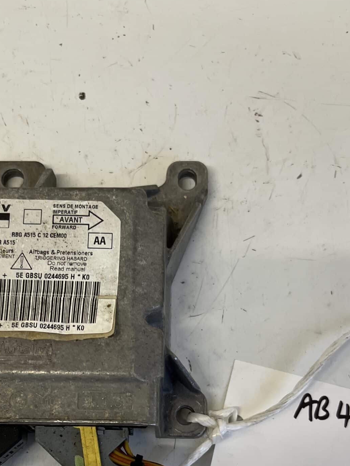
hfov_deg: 30.1
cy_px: 404
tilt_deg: -80.5
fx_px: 647
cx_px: 125
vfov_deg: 37.5
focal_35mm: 48
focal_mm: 5.1
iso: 125
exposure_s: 1/100
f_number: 1.6
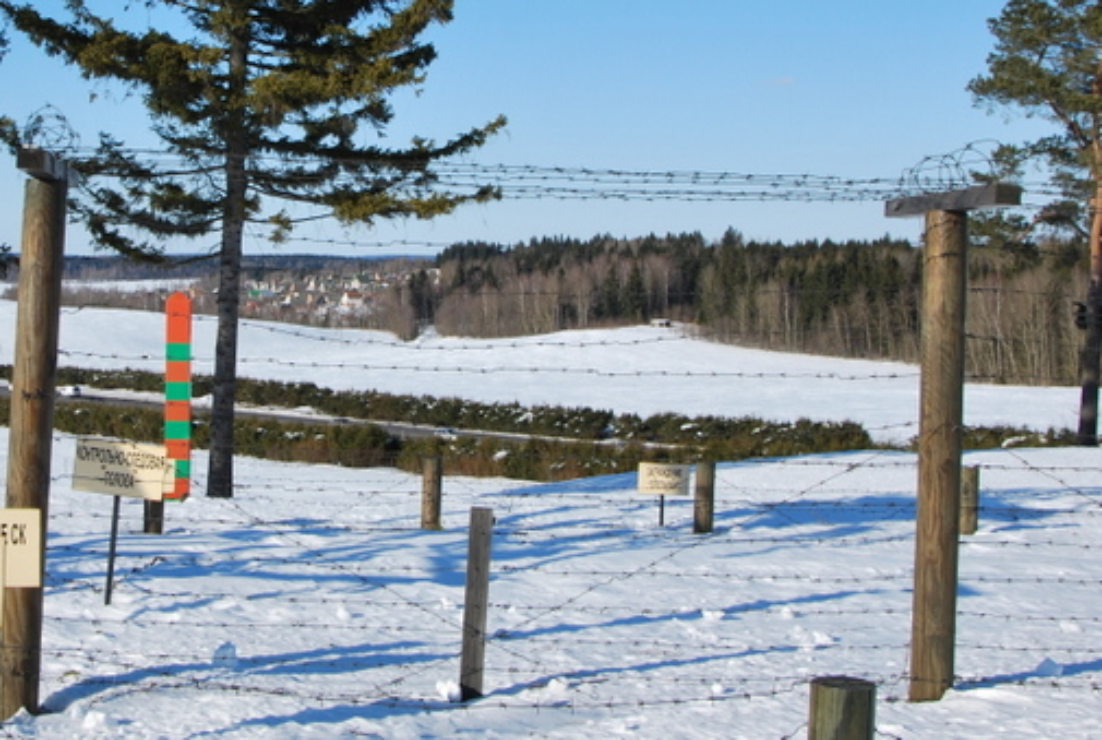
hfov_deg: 34.5
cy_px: 251
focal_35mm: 57
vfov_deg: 23.8
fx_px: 1748
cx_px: 332
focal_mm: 24
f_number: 9
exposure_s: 1/320
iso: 100
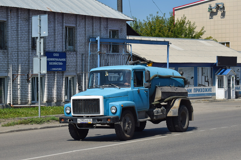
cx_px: 121
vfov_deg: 16.3
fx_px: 559
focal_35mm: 84
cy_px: 79
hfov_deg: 24.3
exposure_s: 1/1250
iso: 200
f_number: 7.1
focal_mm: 55
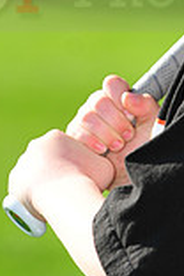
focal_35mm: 483
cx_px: 203
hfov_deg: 2.8
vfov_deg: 4.3
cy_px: -25
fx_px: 3703
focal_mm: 130
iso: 200
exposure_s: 1/1000
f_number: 4.5
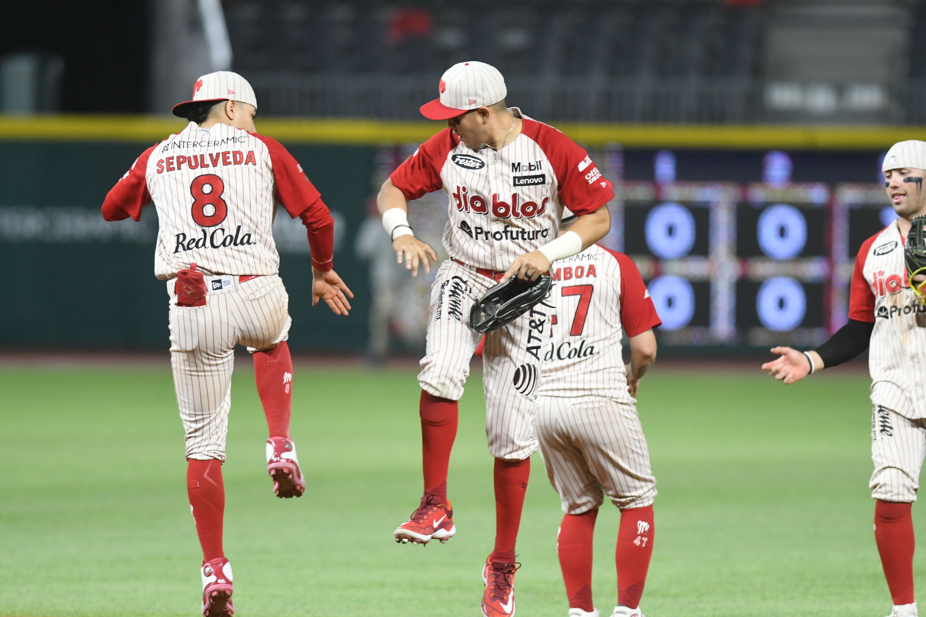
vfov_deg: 3.1
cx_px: 463
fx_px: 11574
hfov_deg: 4.6
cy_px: 308
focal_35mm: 450
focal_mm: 300
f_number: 2.8
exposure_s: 1/640
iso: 2500
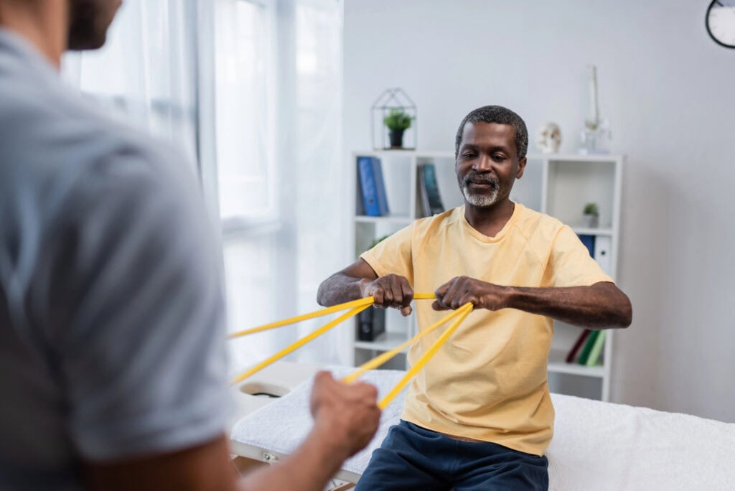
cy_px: 246
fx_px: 715
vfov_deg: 37.9
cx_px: 368
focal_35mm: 35
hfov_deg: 54.4
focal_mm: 35
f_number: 2
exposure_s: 1/320
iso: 125
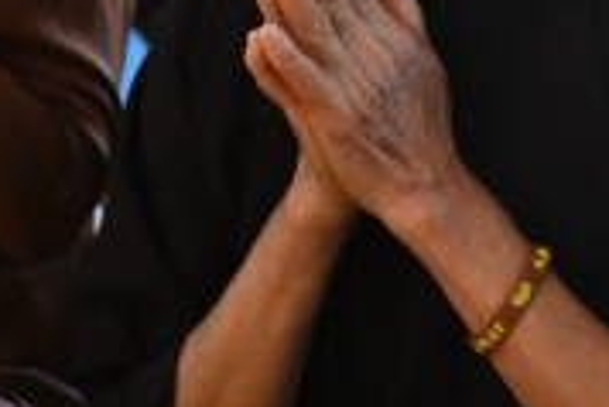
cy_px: -274
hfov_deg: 6.4
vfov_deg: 4.3
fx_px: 5367
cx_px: 1105
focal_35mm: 317
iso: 2500
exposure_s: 1/320
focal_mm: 47
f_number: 2.8
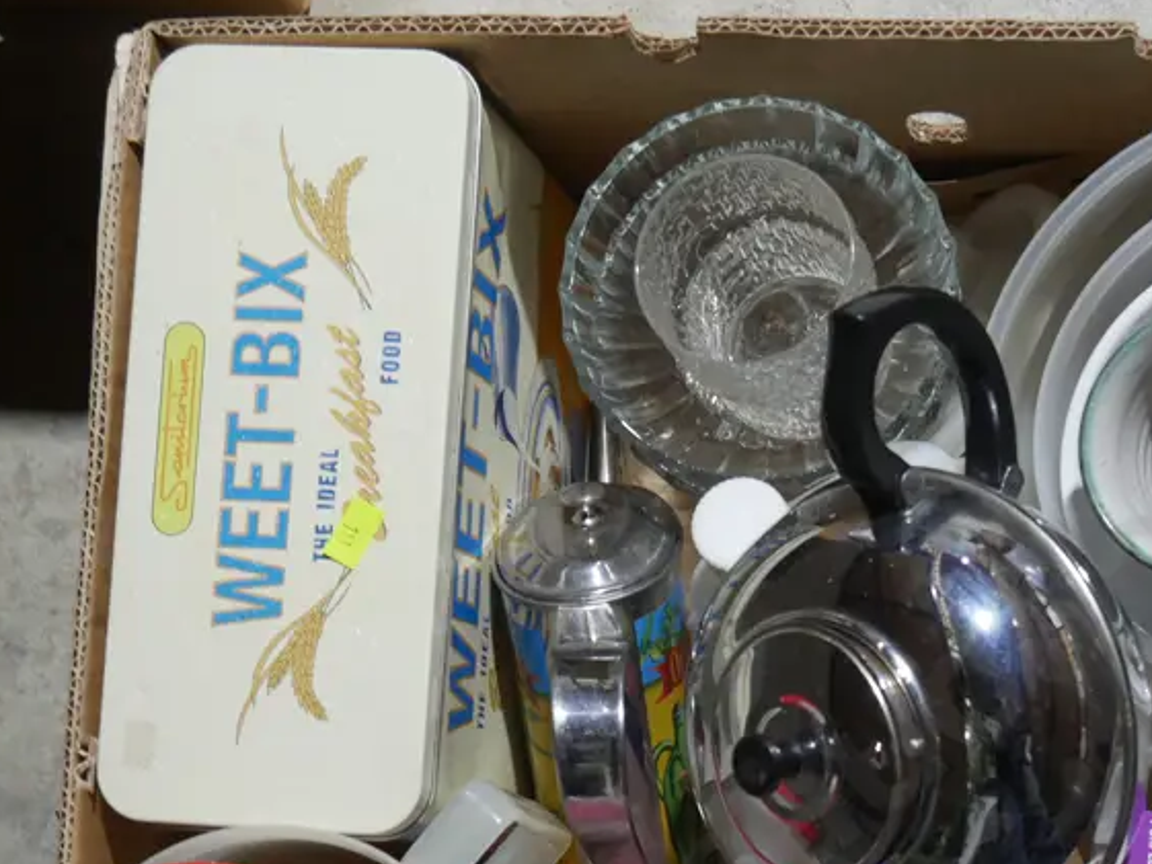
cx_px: 901
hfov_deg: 23.0
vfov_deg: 17.4
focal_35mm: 84
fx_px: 2796
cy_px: 745
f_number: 5.1
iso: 1000
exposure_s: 1/60
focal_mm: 23
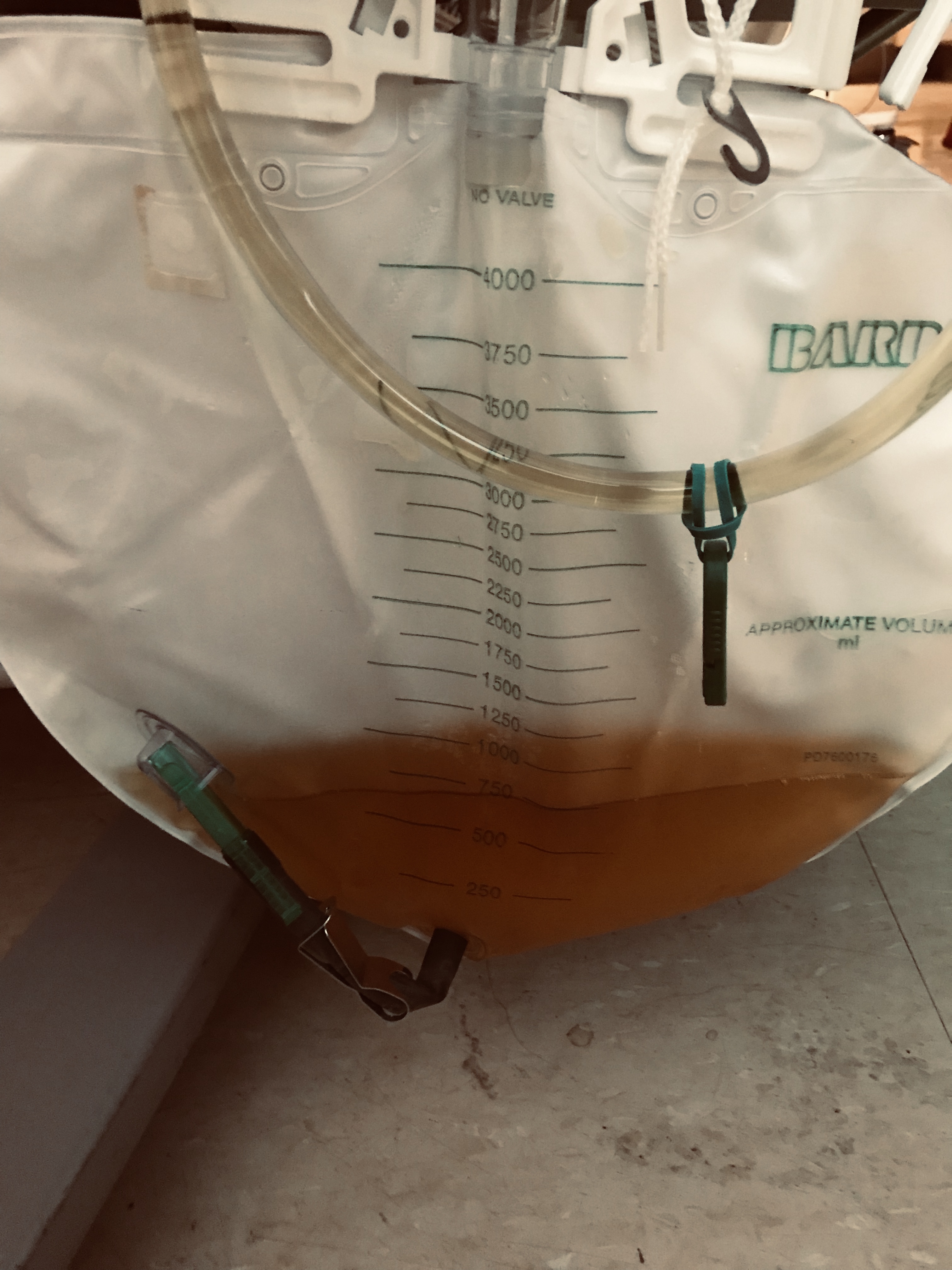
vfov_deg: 63.4
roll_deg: +6.1
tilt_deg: -28.3
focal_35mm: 28
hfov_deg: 49.7
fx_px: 1027
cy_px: 635
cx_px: 476
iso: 100
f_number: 1.8
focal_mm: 3.99
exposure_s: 1/6
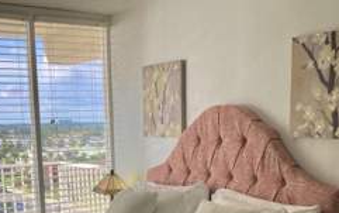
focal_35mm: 59
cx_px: 181
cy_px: 231
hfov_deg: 34.5
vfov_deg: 21.0
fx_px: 545
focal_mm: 3.99
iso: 20
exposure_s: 1/193
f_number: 1.8
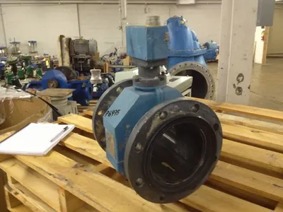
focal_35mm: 35
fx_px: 286
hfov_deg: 52.6
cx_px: 142
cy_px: 106
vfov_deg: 40.7
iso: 200
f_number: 2.4
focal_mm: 4.28
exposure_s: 1/20
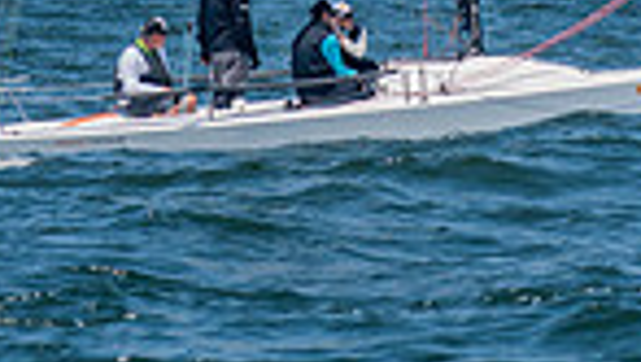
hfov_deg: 4.4
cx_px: 419
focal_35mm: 489
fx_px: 8319
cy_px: -462
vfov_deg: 2.5
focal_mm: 102
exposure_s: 1/1250
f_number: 8
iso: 400
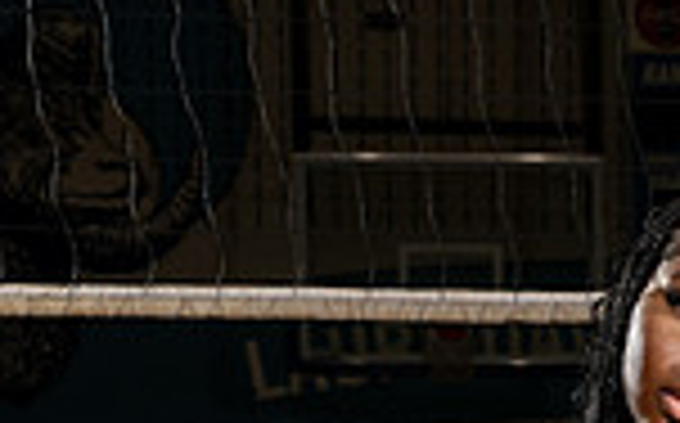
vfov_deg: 8.3
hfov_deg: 14.2
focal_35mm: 146
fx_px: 2703
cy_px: 994
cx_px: 639
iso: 250
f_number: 6.3
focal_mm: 48
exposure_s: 1/250
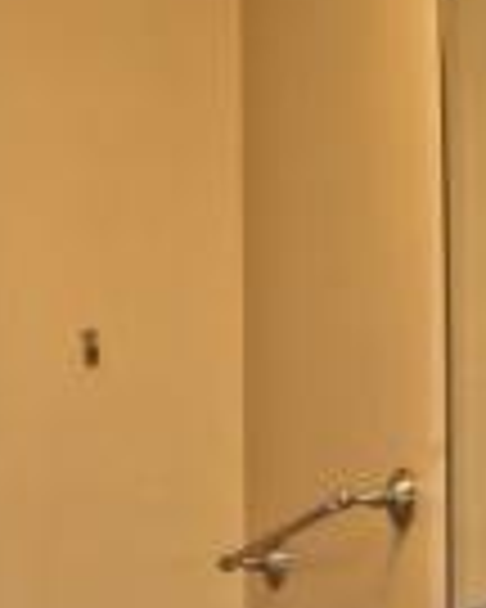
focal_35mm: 144
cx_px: -479
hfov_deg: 10.0
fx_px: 2589
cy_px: 1007
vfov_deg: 12.5
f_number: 3.5
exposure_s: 1/125
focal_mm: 18
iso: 400
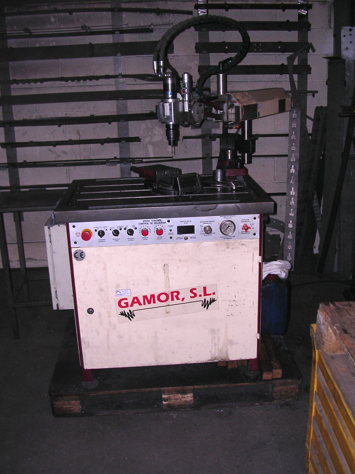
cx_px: 178
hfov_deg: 37.7
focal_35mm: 38
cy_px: 237
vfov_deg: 49.0
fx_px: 520
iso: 100
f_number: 2.8
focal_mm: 5.8
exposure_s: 1/60.1
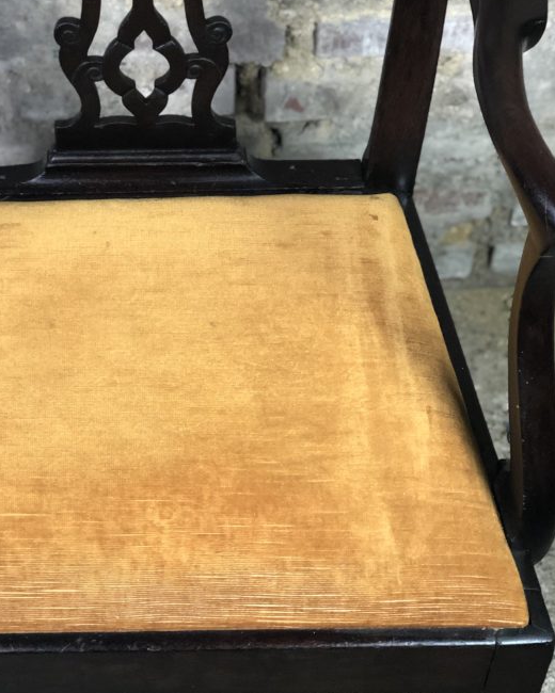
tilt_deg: -52.4
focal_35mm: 80
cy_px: 453
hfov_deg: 19.1
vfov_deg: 23.8
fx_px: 1643
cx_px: 164
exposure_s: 1/33
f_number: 2.4
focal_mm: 6
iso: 125
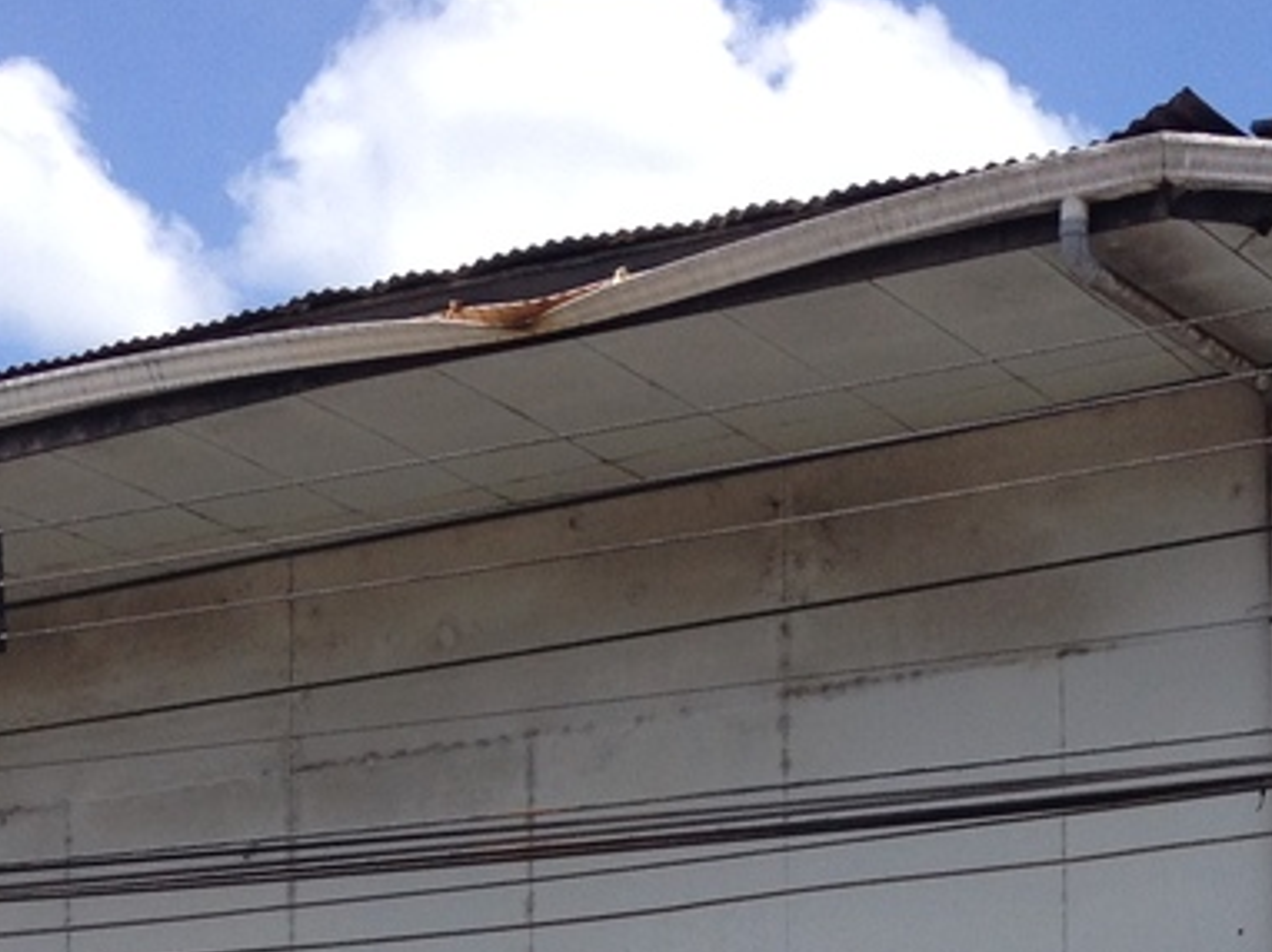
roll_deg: +1.2
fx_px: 4040
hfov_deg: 17.8
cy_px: 1408
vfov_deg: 12.8
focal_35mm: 110
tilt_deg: +0.3
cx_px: 962
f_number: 2.4
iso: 50
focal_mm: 4.28
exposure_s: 1/1381
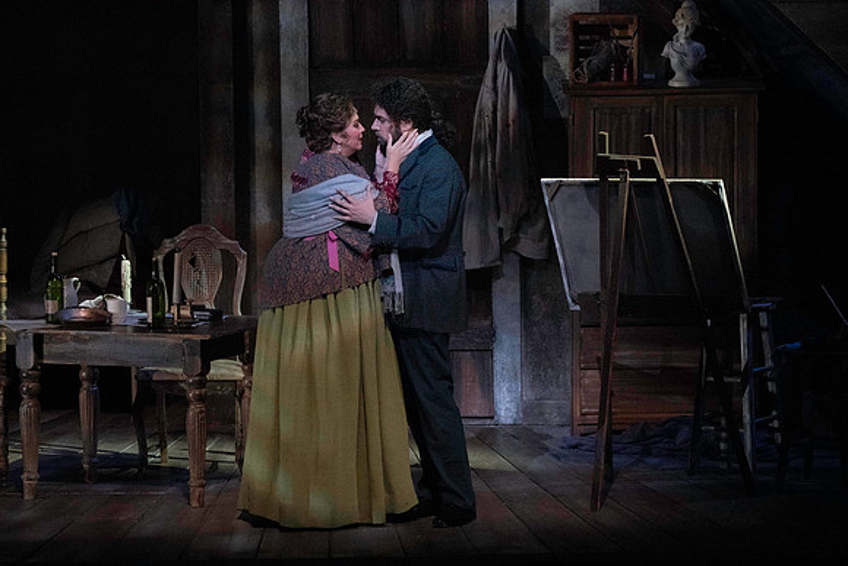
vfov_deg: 4.0
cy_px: 283
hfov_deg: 6.0
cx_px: 424
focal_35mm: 345
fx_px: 8128
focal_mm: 345
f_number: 13
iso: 16000
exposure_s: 1/320
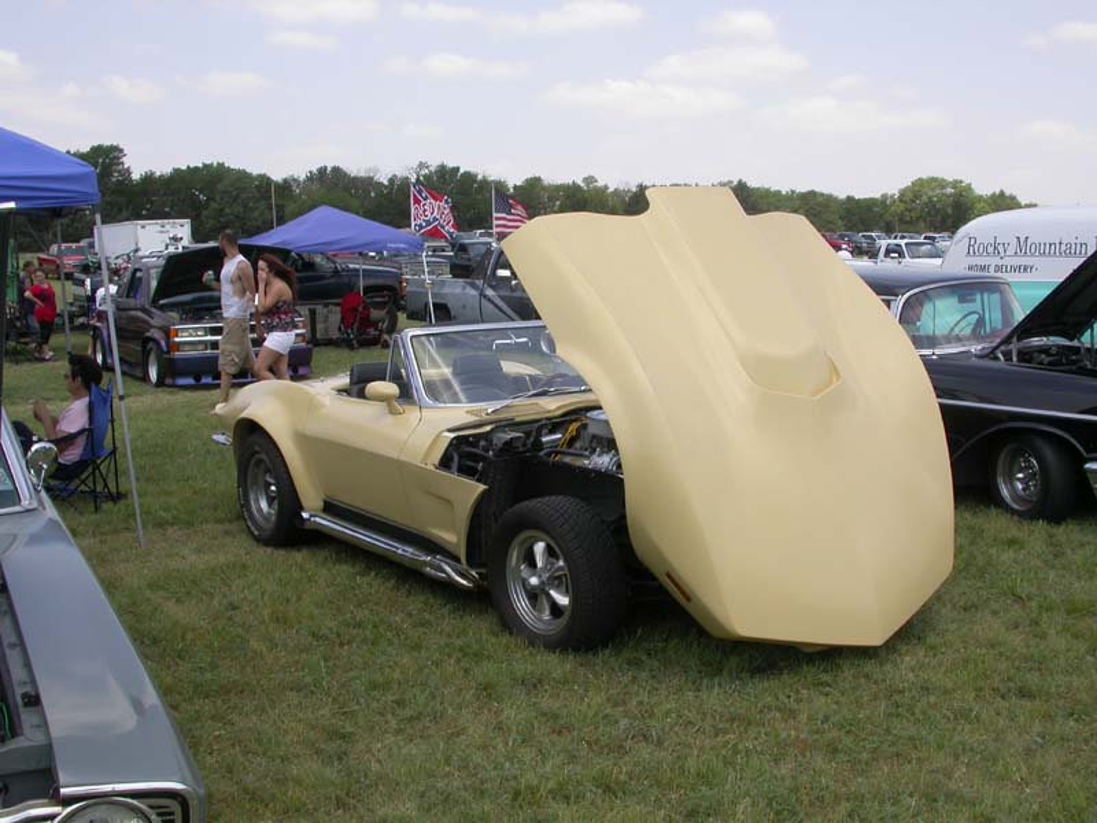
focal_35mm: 38
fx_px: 1204
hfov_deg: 49.0
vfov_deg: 37.7
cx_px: 548
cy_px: 412
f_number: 6.7
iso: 100
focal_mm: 7.85
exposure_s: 1/292
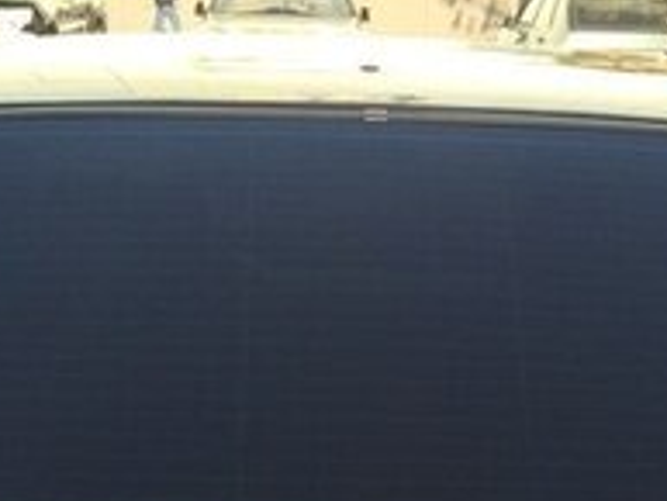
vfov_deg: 13.7
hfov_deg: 19.8
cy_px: 848
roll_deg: +0.1
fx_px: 1909
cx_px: 422
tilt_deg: -25.3
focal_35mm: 99
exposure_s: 1/562
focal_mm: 4.15
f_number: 2.2
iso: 32
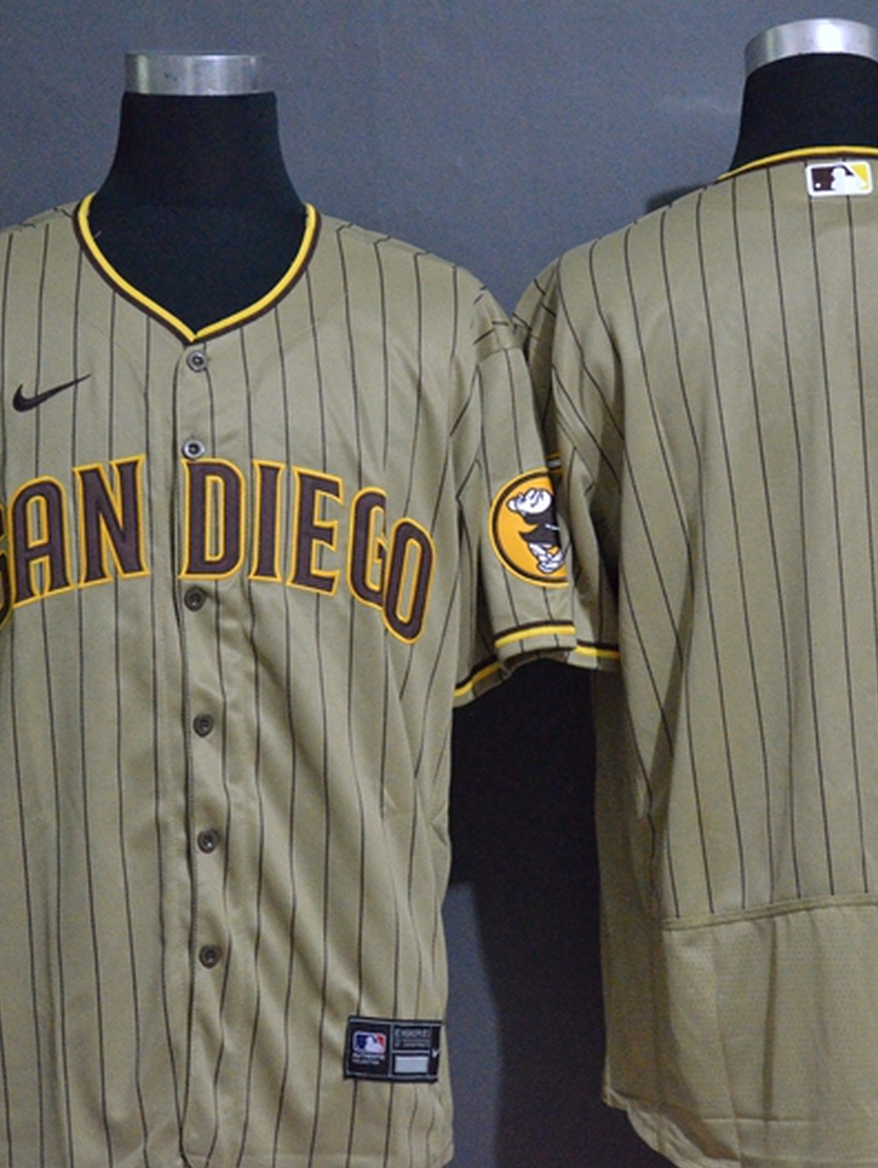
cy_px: 583
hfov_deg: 11.3
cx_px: 501
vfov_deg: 15.0
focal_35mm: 131
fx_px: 4425
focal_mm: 60
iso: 4000
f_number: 5
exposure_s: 1/40
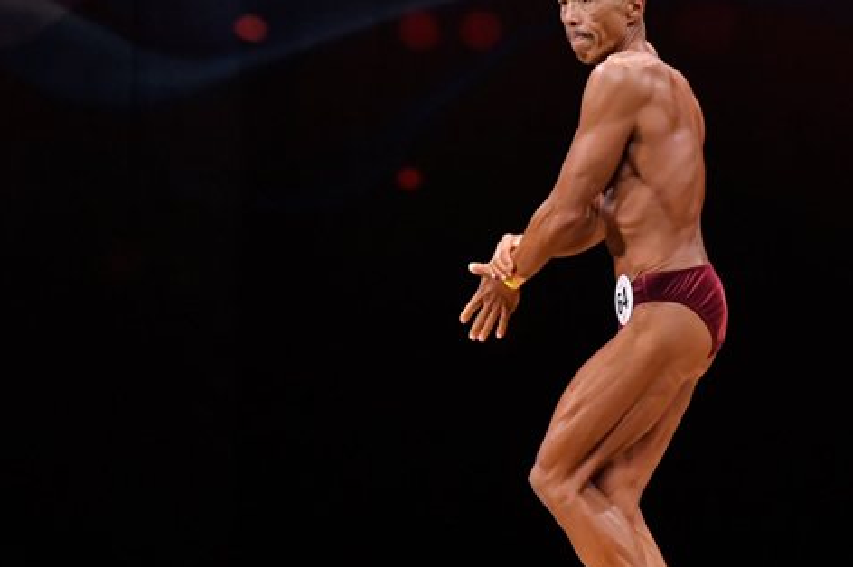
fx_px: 9921
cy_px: 318
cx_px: 639
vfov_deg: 3.3
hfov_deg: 4.9
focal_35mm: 419
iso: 4000
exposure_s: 1/400
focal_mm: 170
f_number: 5.6
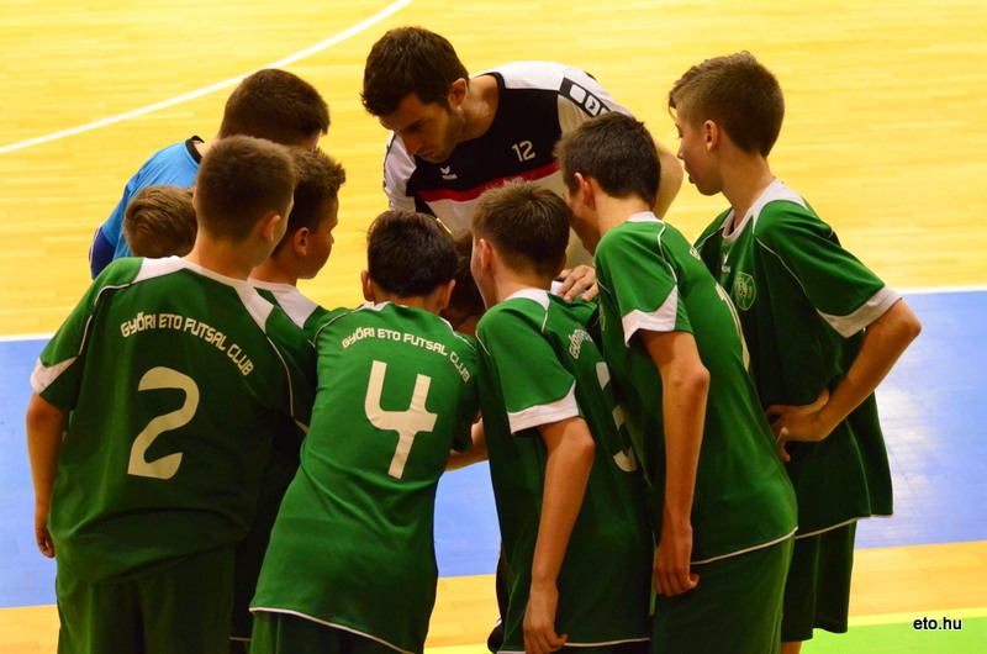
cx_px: 494
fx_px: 2873
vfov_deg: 13.0
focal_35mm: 105
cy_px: 327
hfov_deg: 19.5
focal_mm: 70
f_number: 4.5
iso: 4000
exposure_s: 1/200
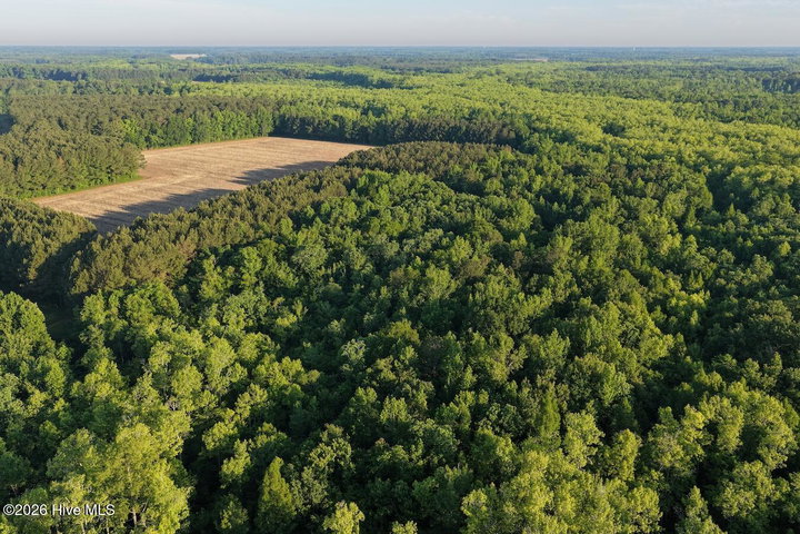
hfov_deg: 65.5
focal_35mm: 28
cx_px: 400
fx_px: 622
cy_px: 267
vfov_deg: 46.4
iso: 200
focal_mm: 14.45
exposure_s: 1/50
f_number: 2.8
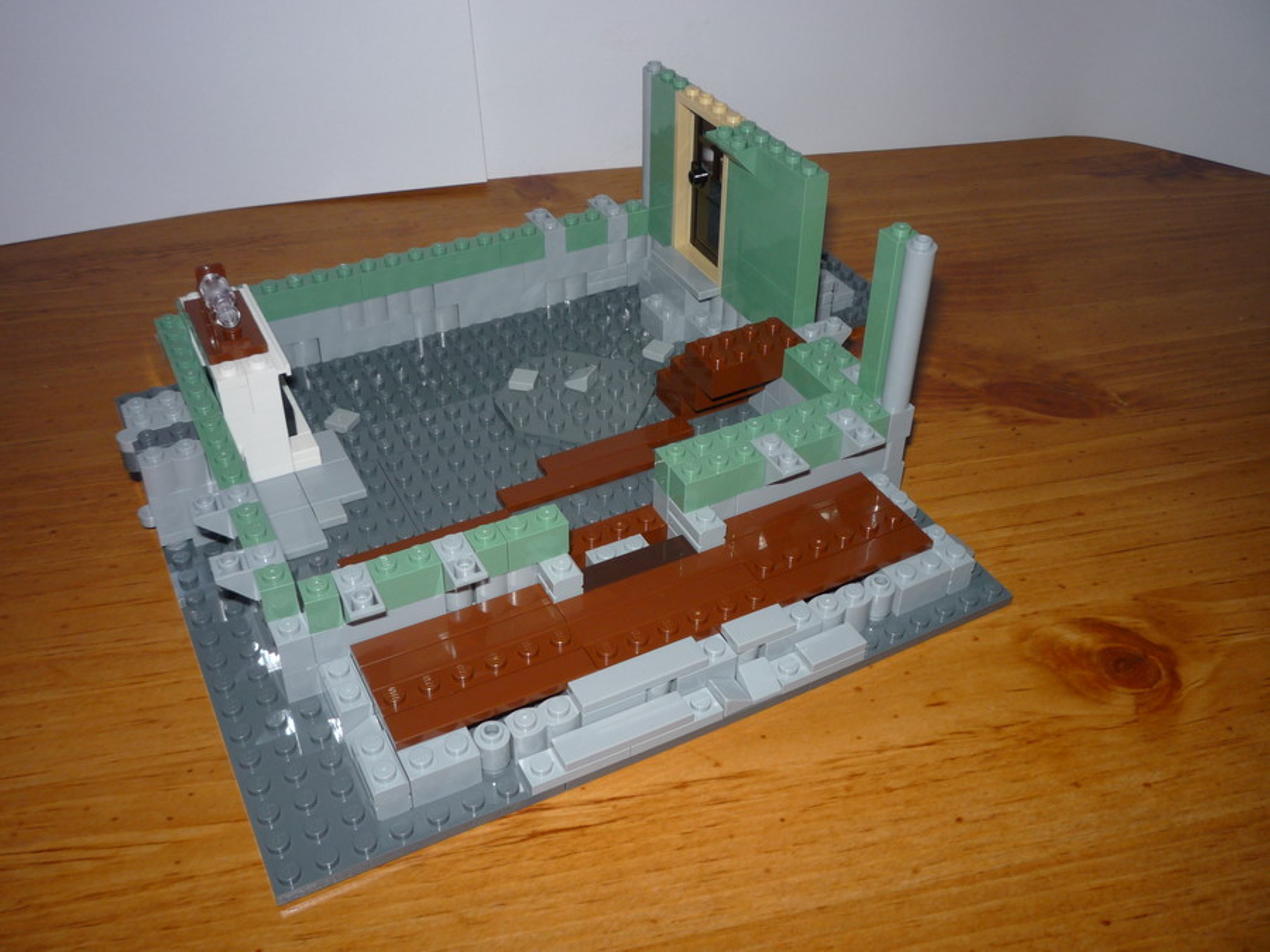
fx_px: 1174
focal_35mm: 32
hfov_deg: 56.8
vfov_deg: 44.2
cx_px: 635
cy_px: 476
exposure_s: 1/30
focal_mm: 5.2
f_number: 4
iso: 100
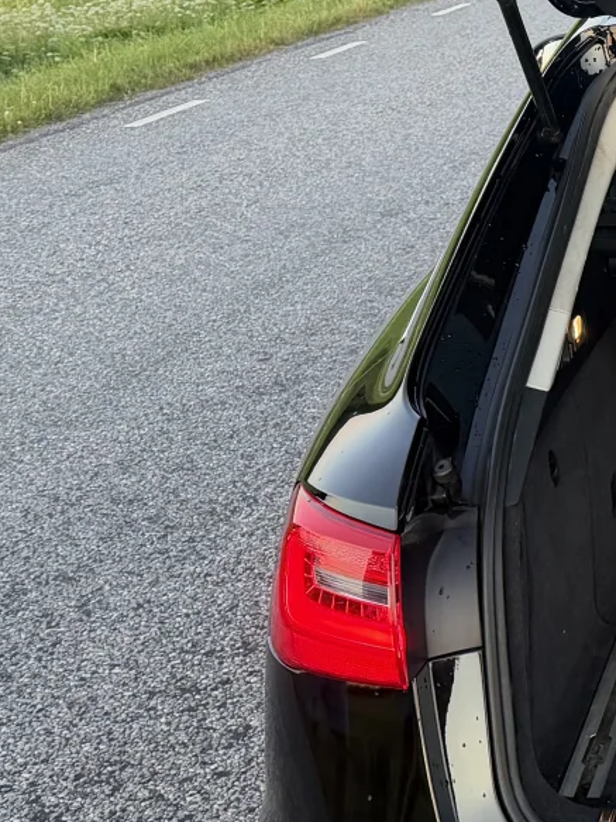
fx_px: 1875
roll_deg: +1.2
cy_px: 275
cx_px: 1032
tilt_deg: -13.5
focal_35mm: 79
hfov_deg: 16.3
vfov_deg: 24.6
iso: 200
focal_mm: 6.76
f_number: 1.78
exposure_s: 1/120
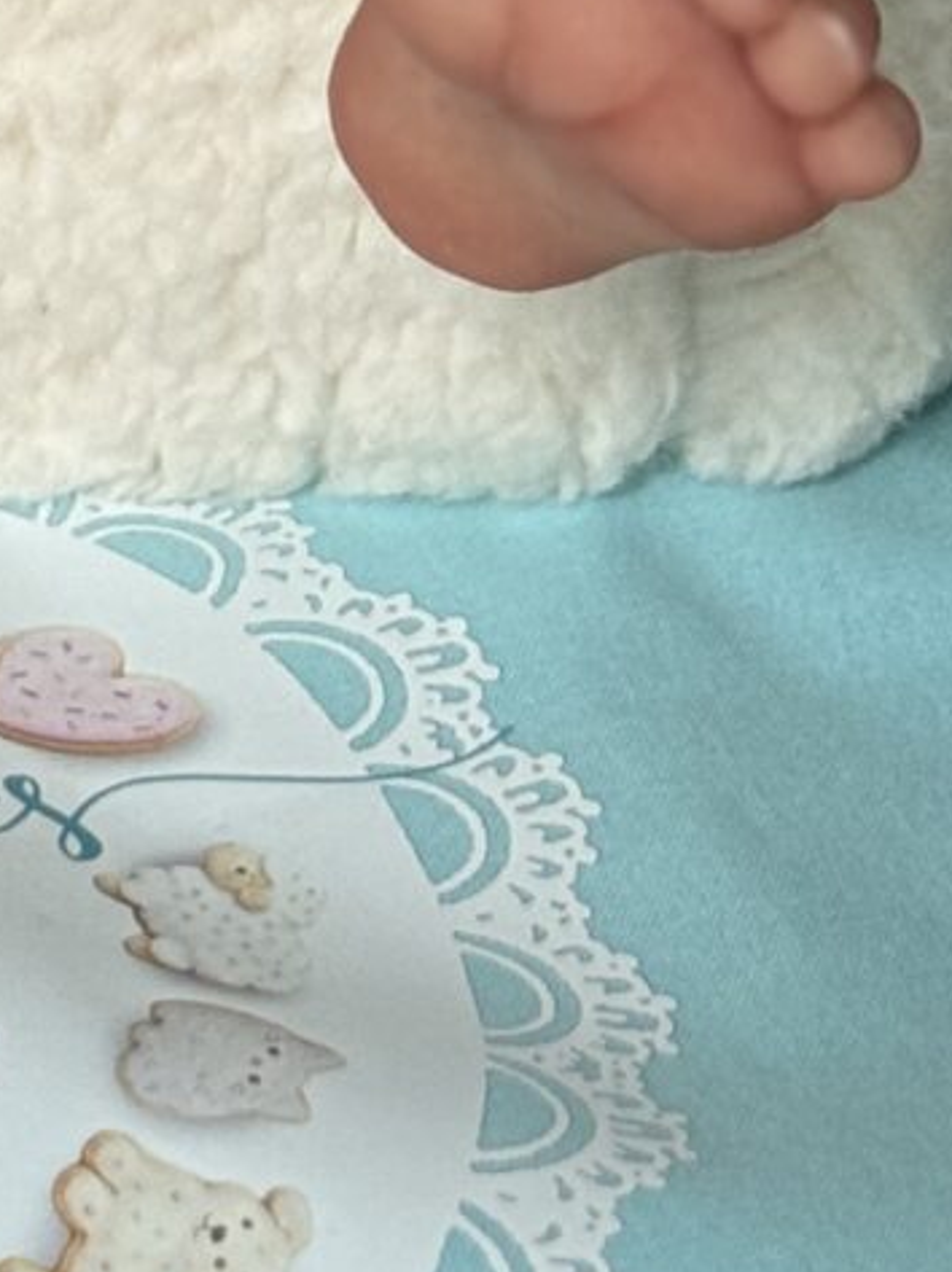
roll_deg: -2.9
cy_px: -1882
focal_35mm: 260
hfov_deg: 5.7
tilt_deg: -22.9
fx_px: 9547
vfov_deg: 7.1
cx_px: 24
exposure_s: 1/86
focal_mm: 6.76
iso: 100
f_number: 1.78
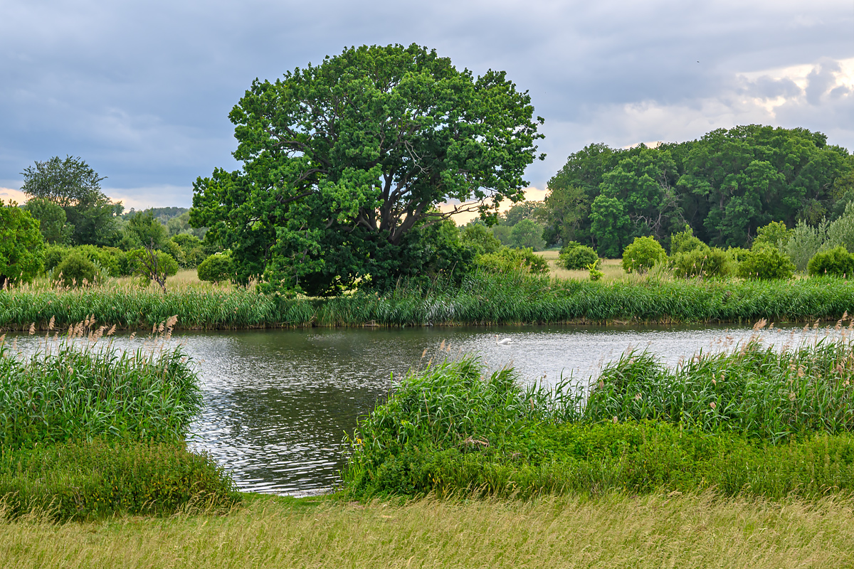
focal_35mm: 75
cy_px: 284
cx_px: 427
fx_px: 1779
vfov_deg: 18.2
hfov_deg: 27.0
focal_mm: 50
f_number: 6.3
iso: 200
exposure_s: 1/160
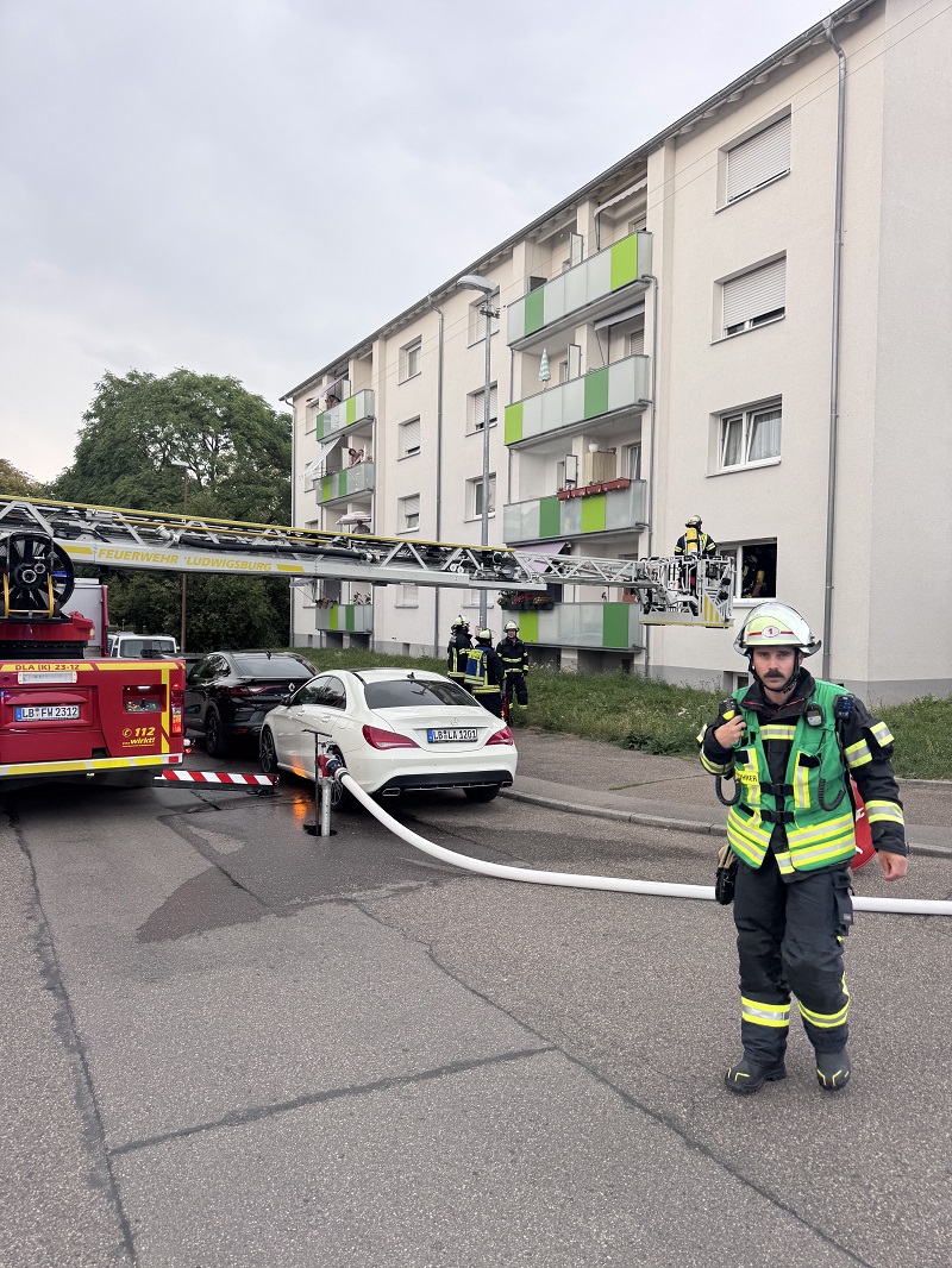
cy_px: 634
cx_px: 476
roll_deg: -1.1
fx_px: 880
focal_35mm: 24
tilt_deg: -0.6
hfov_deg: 56.8
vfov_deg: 71.6
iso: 50
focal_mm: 6.76
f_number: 1.78
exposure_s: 1/121
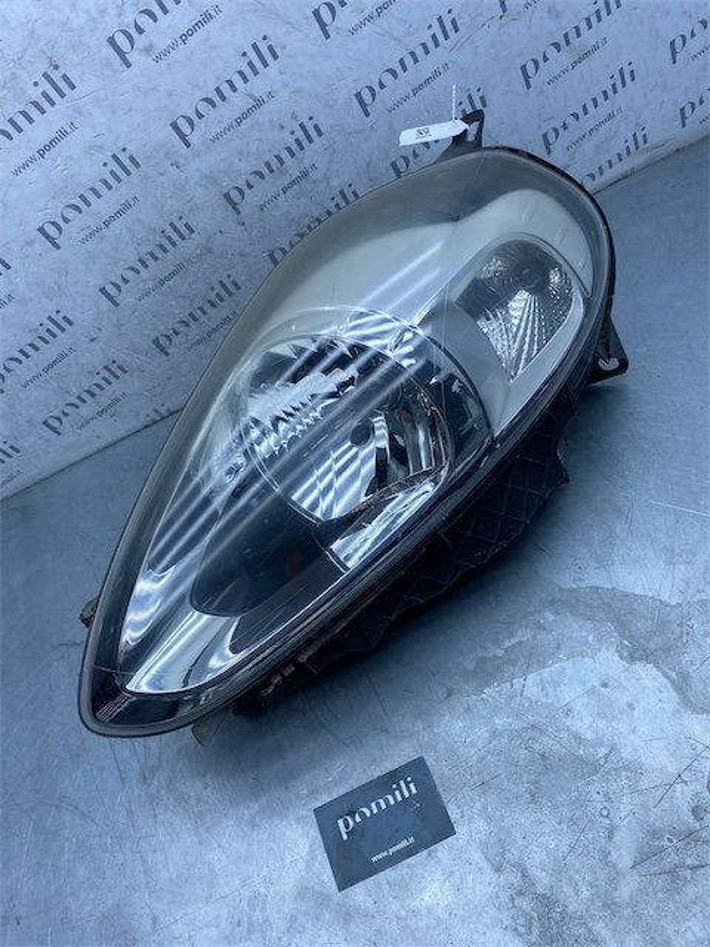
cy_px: 474
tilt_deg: -48.1
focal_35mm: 26
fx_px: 711
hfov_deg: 53.1
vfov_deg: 67.3
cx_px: 355
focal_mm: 4.25
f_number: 1.8
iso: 32
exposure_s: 1/965
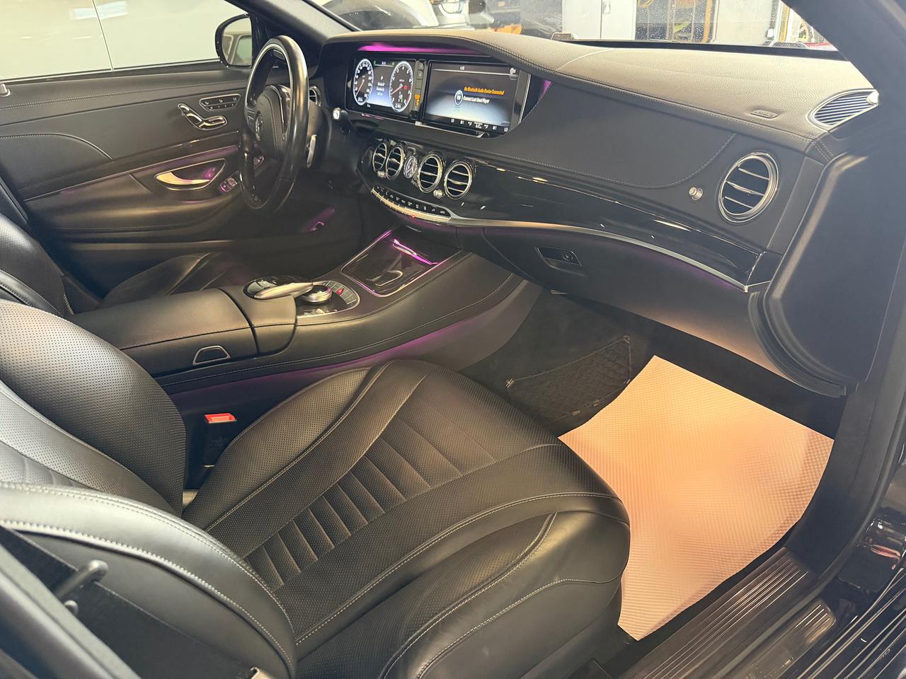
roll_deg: +5.9
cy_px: 340
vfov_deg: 56.8
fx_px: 628
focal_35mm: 24
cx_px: 453
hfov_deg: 71.6
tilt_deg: -28.2
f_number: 1.78
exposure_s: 1/55
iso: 800
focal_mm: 6.76
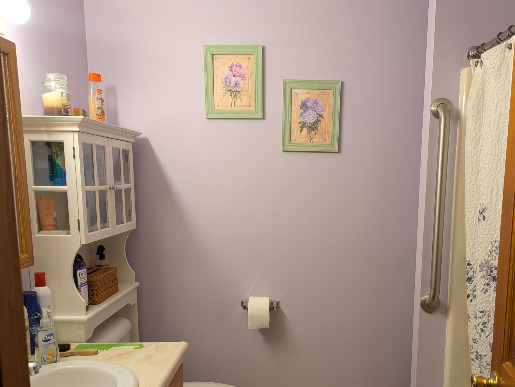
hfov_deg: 53.8
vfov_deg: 41.2
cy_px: 261
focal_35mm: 34
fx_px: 506
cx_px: 293
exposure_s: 1/24
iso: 77
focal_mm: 5.43
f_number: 1.89
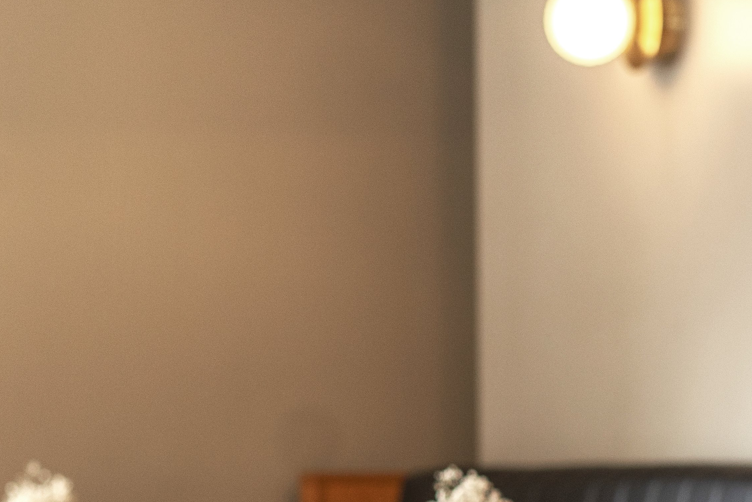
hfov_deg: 10.6
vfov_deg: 7.0
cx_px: 727
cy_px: 667
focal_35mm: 193
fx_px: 4032
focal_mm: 55
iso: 400
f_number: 3.5
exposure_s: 1/50
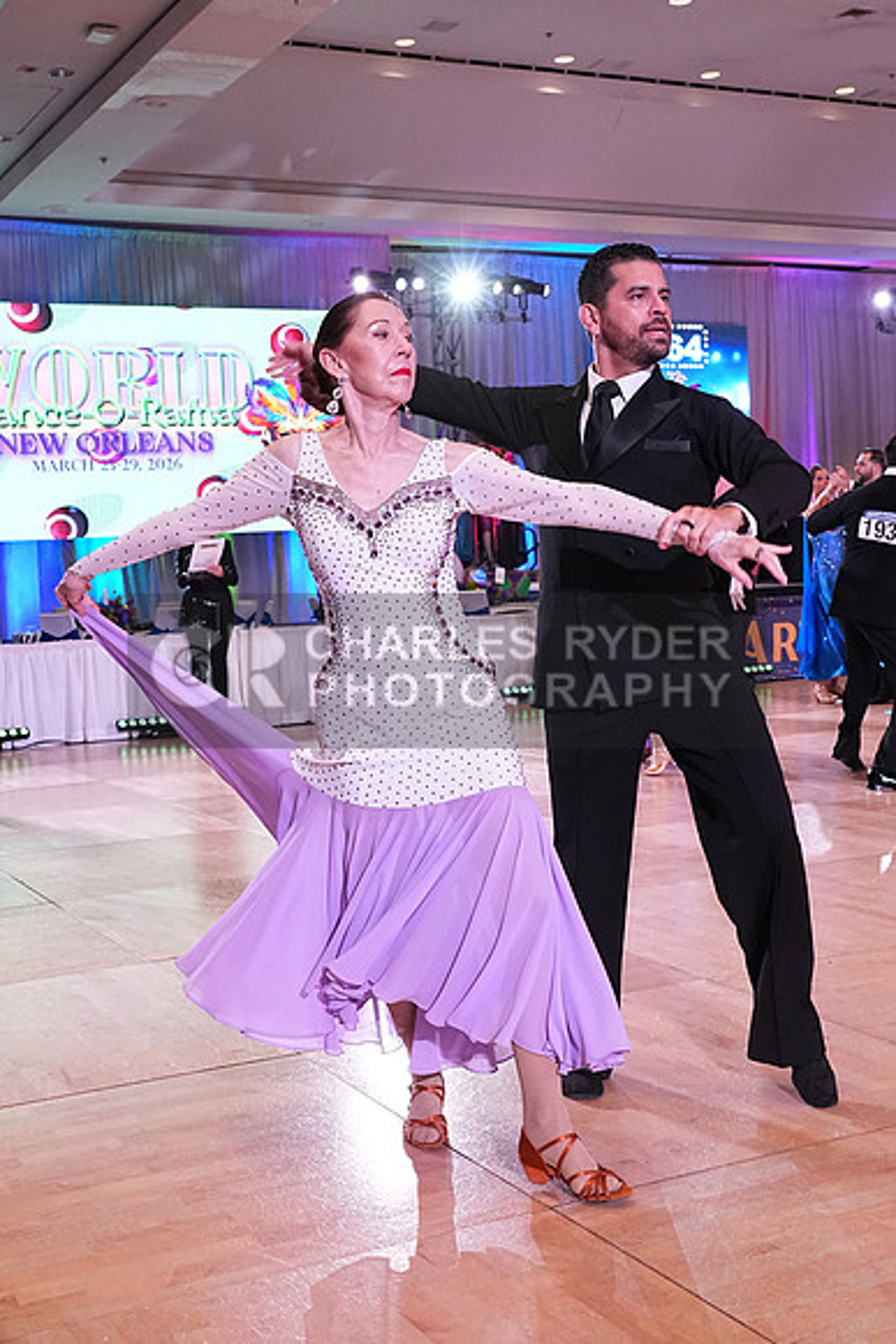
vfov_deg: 45.4
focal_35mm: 43
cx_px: 448
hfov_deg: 31.2
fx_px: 1604
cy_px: 672
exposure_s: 1/320
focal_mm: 29
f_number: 5.6
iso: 3200
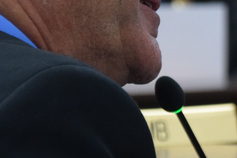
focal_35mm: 582
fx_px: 3832
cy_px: 2
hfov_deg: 3.5
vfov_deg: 2.4
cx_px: 324
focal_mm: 112
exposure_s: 1/60
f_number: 5.6
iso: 1600
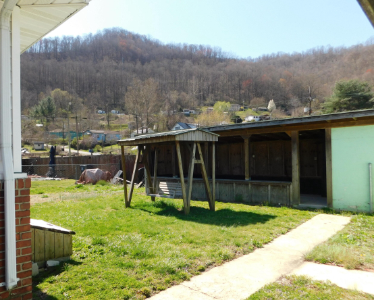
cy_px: 157
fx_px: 299
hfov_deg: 63.5
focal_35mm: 27
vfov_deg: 53.2
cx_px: 152
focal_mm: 4
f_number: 3
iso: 125
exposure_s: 1/800
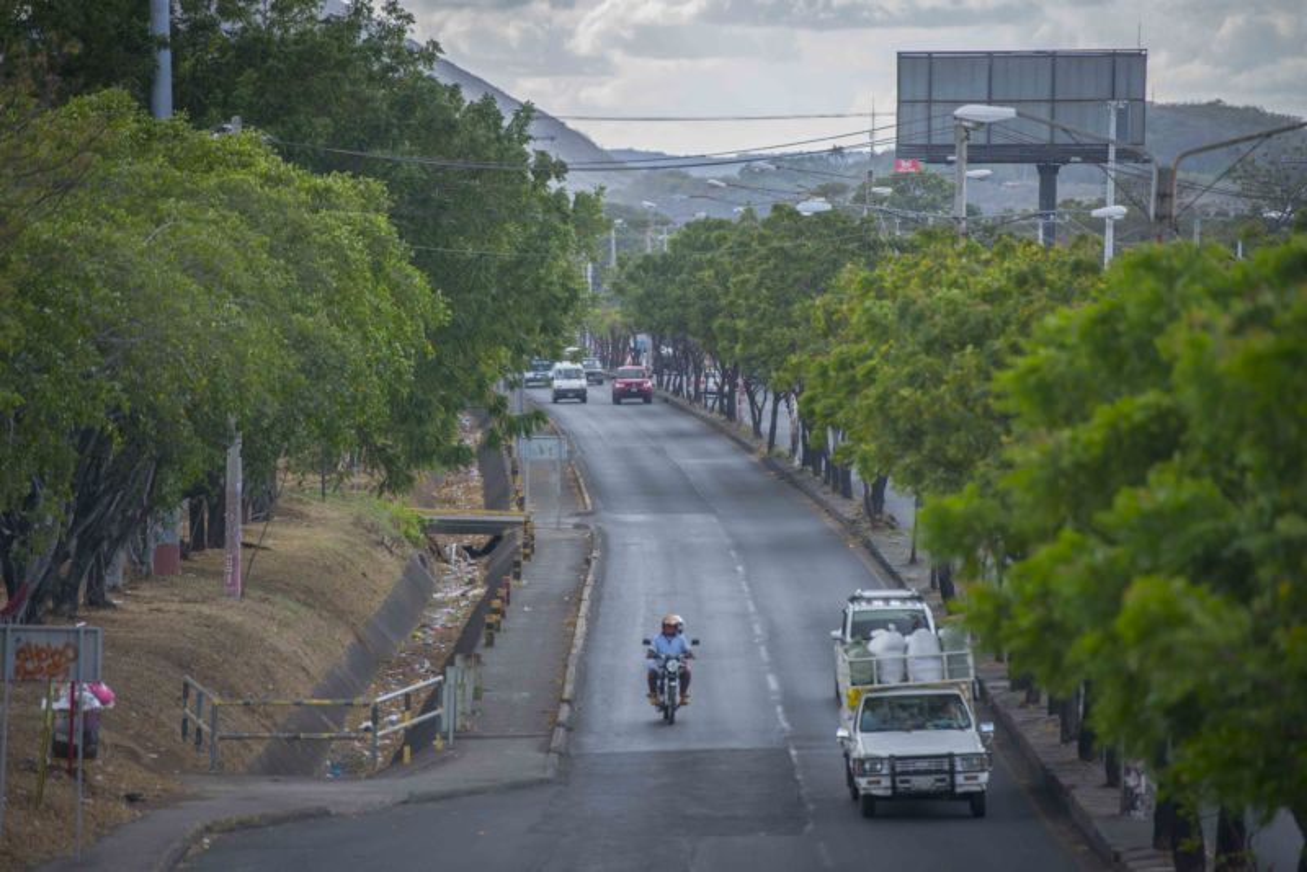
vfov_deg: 6.9
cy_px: 436
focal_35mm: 200
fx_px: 7263
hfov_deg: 10.3
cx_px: 654
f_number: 4
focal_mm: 200
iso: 320
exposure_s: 1/640
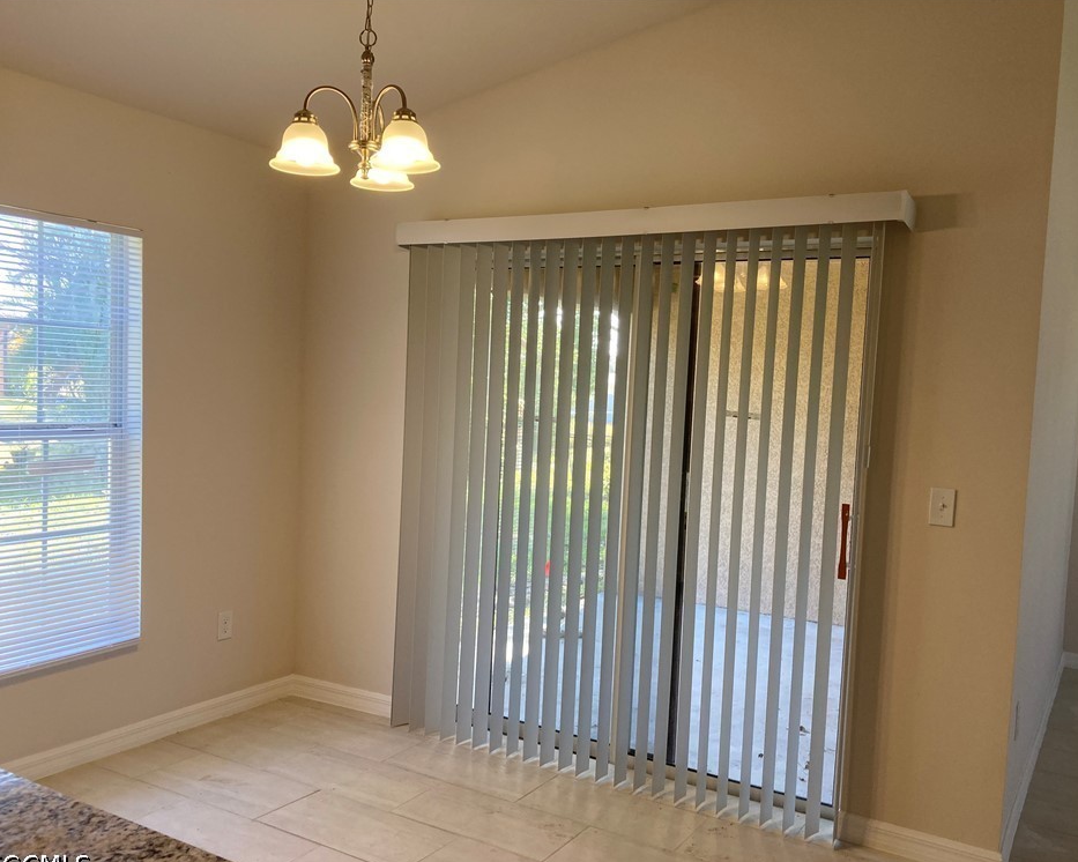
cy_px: 440
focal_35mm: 30
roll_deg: -3.2
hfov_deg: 58.7
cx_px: 573
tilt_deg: -2.0
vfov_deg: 48.5
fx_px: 957
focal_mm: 3.99
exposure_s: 1/60
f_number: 1.8
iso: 40
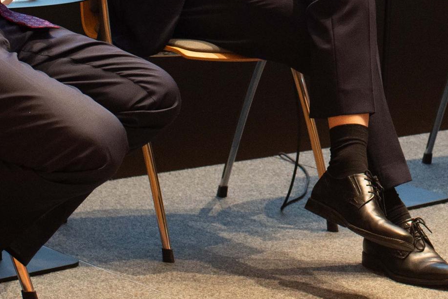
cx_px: 493
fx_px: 1905
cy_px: -98
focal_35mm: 153
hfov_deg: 13.2
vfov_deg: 8.8
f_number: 4
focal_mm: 35
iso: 1600
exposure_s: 1/60
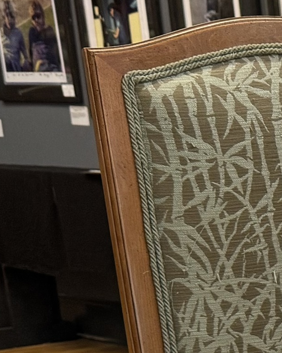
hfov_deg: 9.9
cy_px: 468
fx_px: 1273
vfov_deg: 15.0
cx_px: 817
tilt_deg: -16.0
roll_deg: -0.4
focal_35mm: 122
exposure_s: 1/60
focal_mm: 6.76
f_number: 1.78
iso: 125
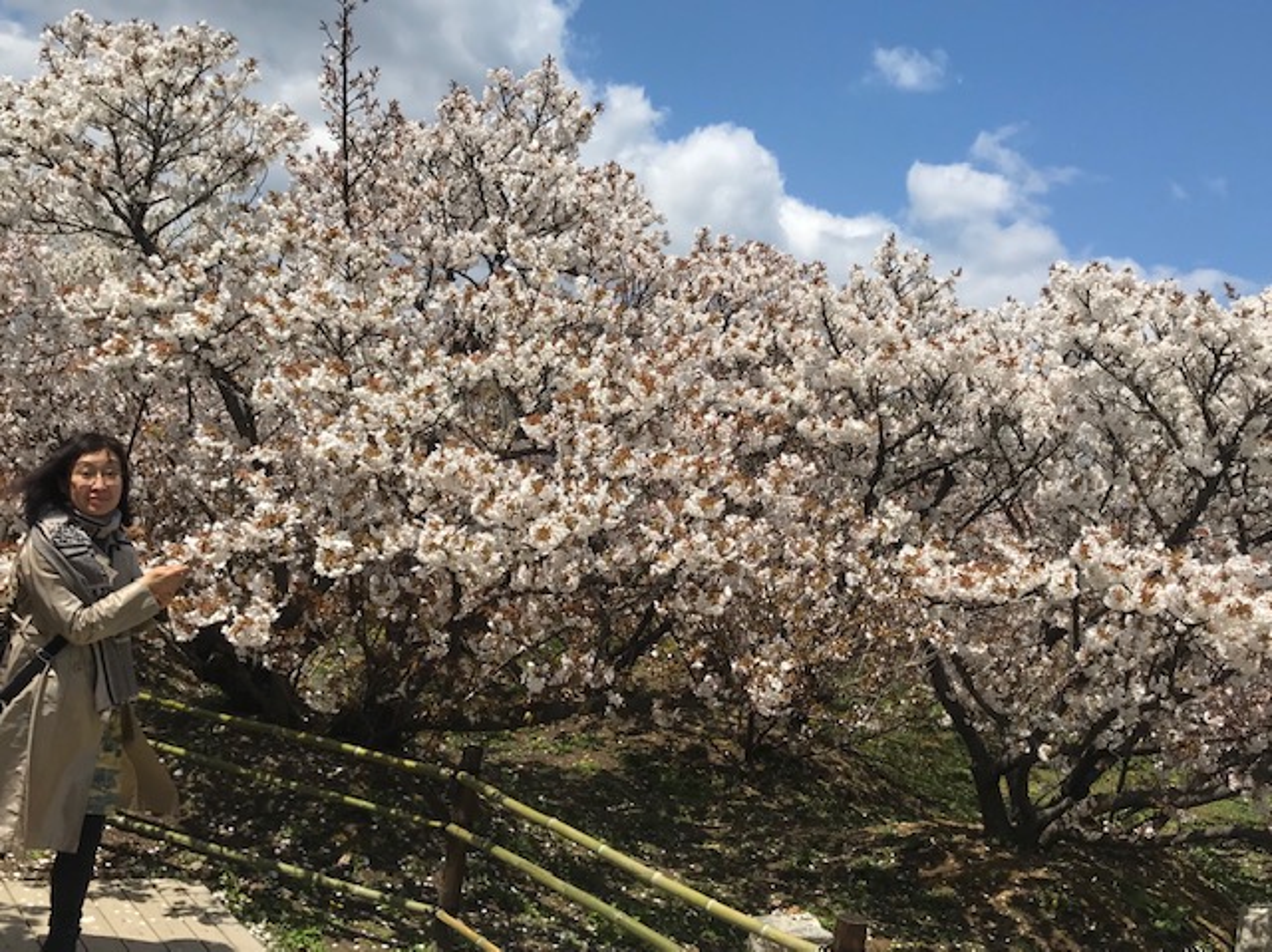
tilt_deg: +6.6
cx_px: 636
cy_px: 476
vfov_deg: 49.7
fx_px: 1028
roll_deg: -1.2
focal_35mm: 28
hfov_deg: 63.5
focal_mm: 3.99
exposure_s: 1/3425
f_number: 1.8
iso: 20
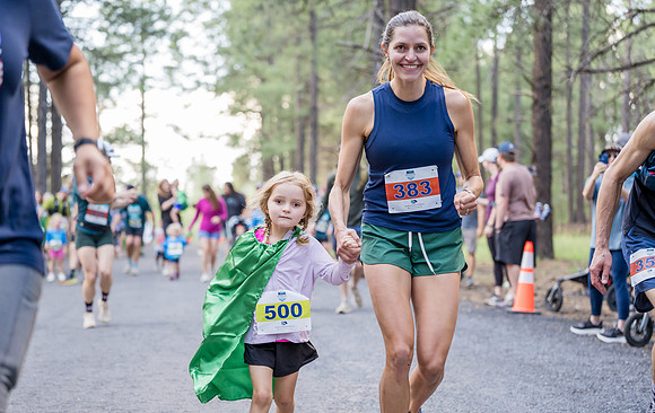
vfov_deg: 16.8
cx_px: 300
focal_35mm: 78
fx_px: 1396
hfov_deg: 26.4
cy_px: 231
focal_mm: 70
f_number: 2.8
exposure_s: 1/500
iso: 1250
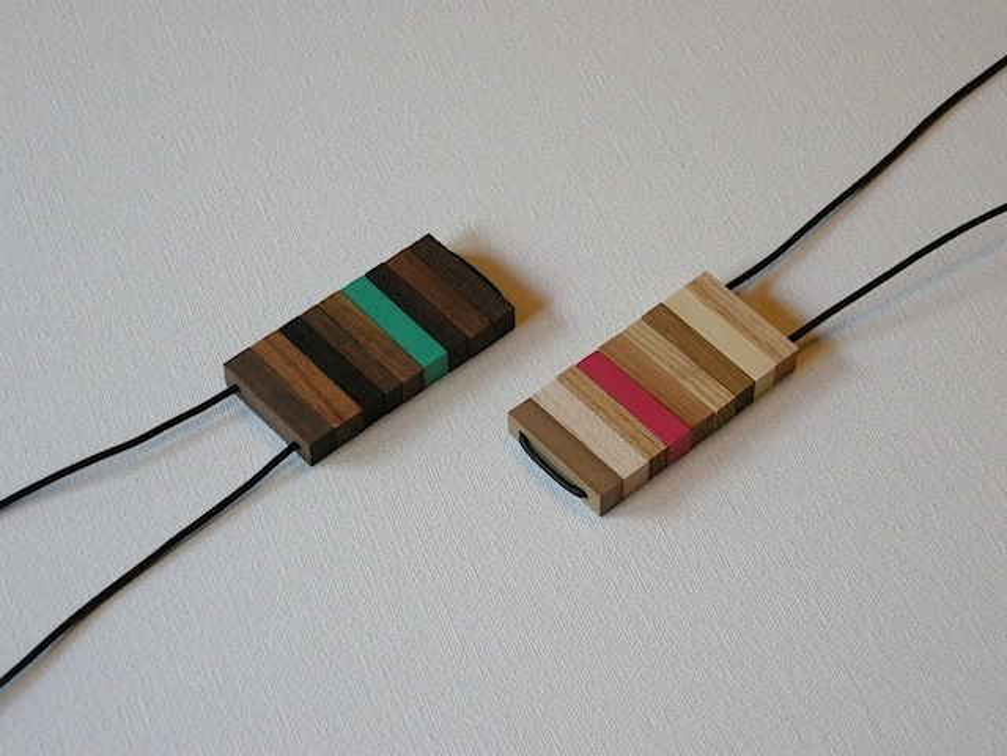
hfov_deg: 22.5
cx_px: 504
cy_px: 378
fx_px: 2531
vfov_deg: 17.0
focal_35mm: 87
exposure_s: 1/50.7
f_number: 4.3
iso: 400
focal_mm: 18.6
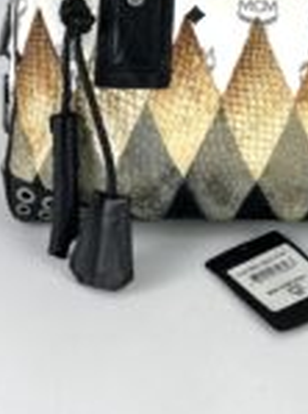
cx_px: 266
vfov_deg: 26.7
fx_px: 834
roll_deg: -3.0
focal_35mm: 70
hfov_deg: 20.6
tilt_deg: -19.0
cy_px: 22
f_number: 1.5
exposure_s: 1/175
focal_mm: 5.7
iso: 40
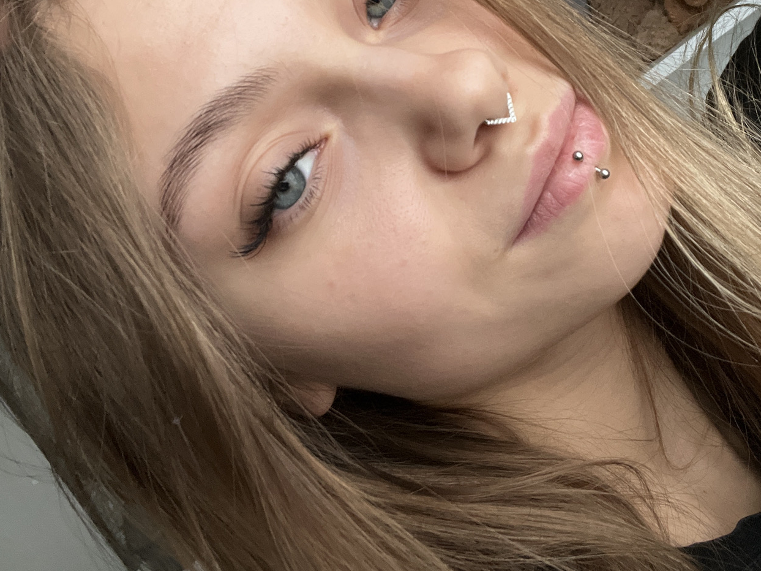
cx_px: 474
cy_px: 156
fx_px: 813
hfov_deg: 49.7
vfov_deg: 37.9
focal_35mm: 37
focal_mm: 2.71
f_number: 2.2
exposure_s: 1/60
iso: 320
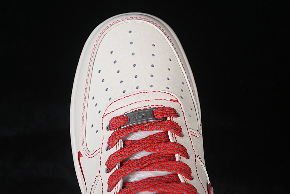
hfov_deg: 27.0
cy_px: 97
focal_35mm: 75
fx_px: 604
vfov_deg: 18.2
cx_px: 145
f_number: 7.1
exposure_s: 1/80
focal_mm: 50
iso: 160
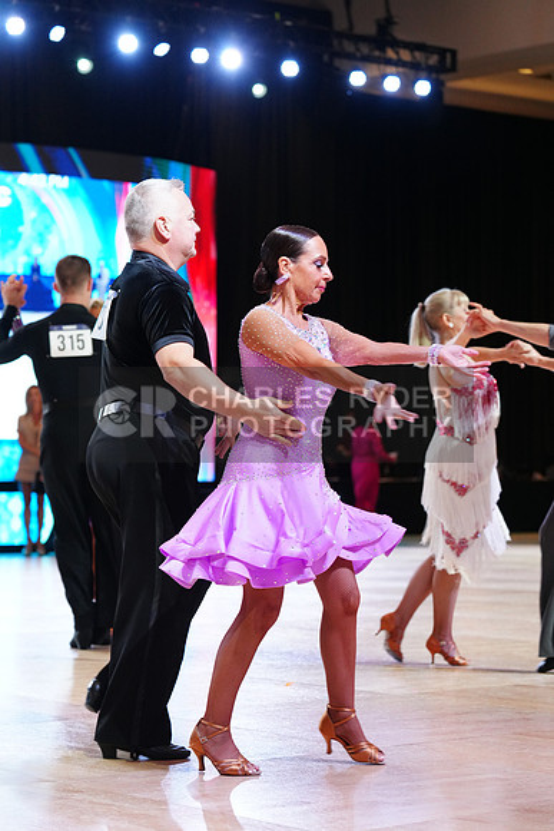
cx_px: 277
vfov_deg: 21.9
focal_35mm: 93
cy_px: 416
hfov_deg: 14.7
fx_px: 2145
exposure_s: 1/250
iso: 2500
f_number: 4
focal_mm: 93
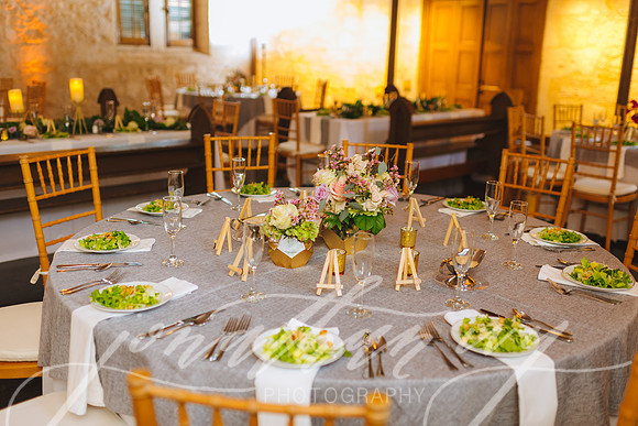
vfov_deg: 37.9
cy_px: 213
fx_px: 620
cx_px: 319
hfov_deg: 54.4
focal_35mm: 35
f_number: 2
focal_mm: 35
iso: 1600
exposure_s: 1/160
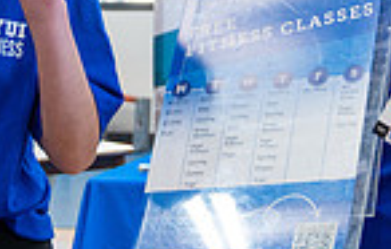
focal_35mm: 159
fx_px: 1703
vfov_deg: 8.3
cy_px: 11
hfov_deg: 13.1
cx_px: 217
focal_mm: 29
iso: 2000
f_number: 4
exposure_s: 1/250
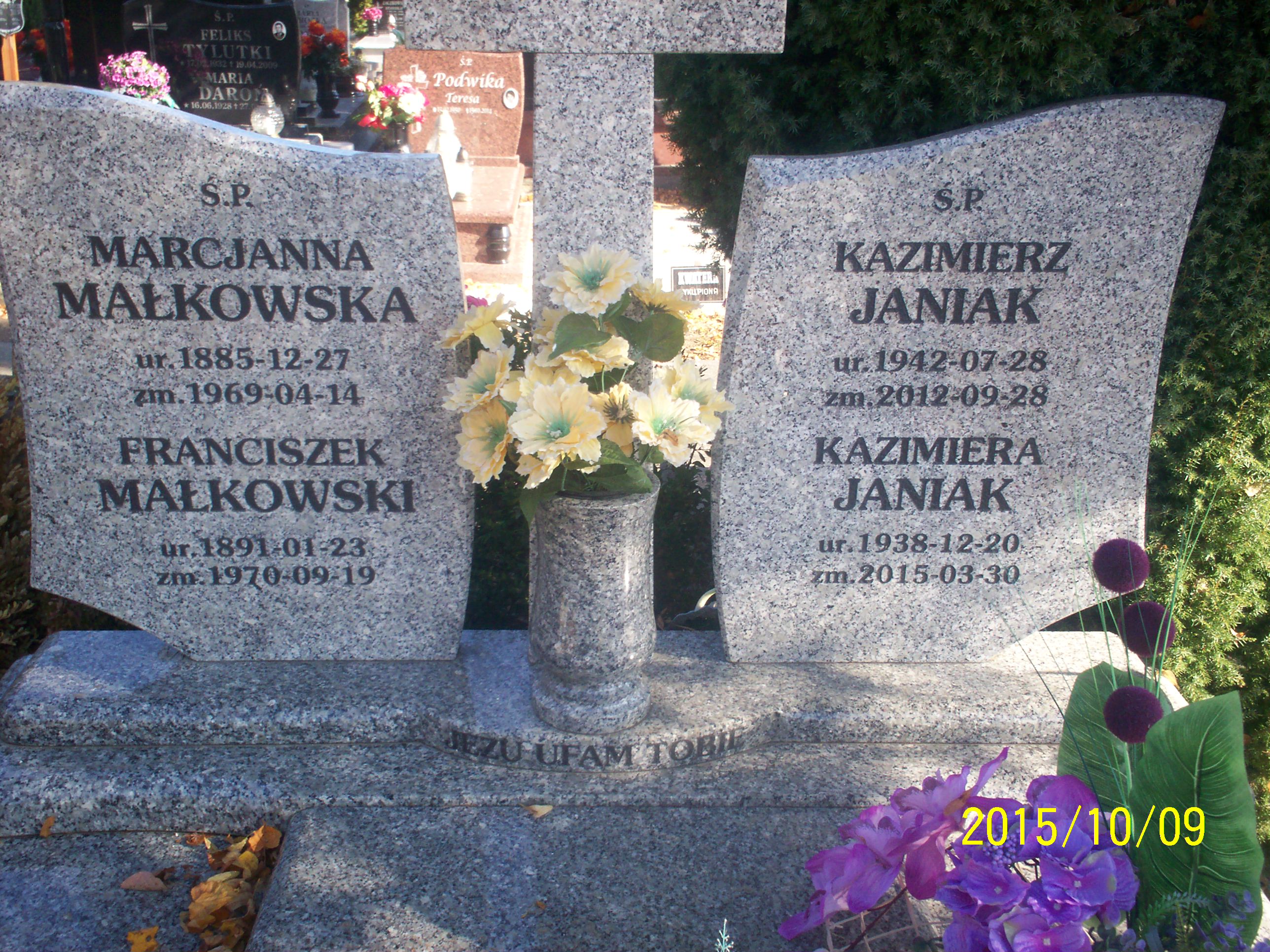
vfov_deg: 39.7
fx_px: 1321
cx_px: 635
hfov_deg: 51.4
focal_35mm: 36
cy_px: 476
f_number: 4.5
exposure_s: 1/104
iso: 100
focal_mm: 6
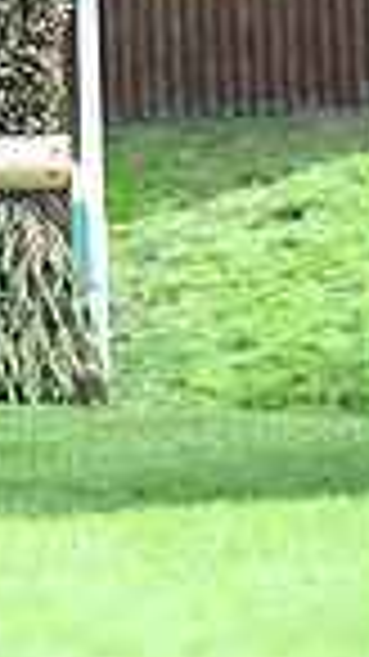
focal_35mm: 831
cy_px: -200
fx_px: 14472
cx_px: -711
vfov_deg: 2.6
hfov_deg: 1.5
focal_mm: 200
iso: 2000
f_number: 5.6
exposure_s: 1/1250
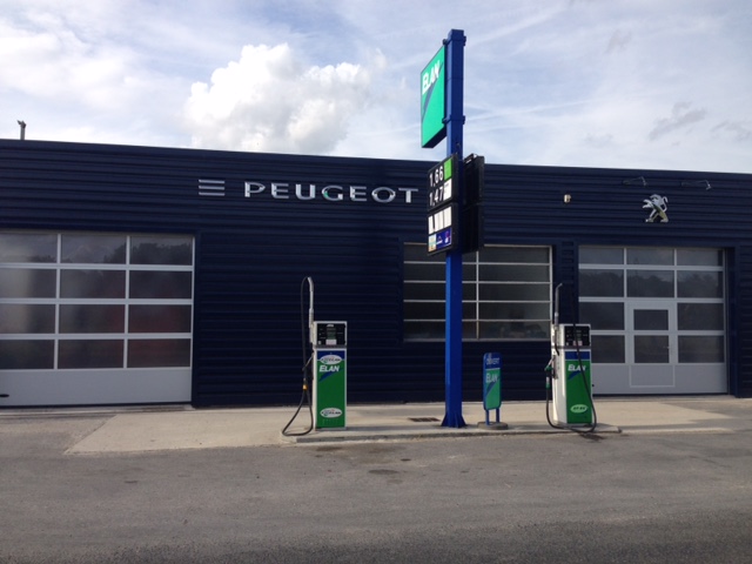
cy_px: 282
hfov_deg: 55.4
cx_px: 376
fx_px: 717
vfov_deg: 42.9
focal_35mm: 33
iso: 50
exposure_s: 1/1130
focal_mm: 4.12
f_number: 2.4
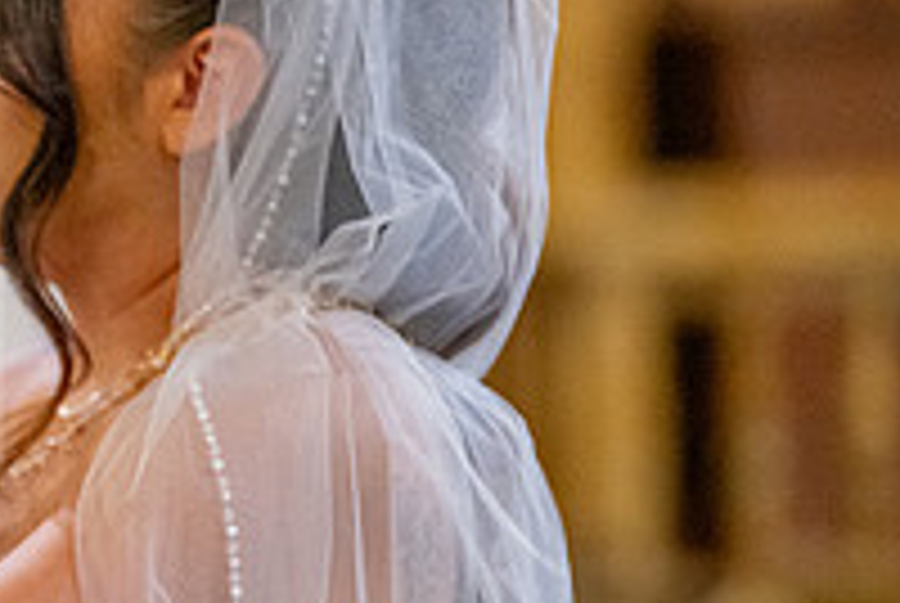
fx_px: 14496
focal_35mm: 579
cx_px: -378
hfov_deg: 3.5
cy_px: 353
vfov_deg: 2.4
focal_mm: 200
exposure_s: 1/200
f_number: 2.8
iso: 2000
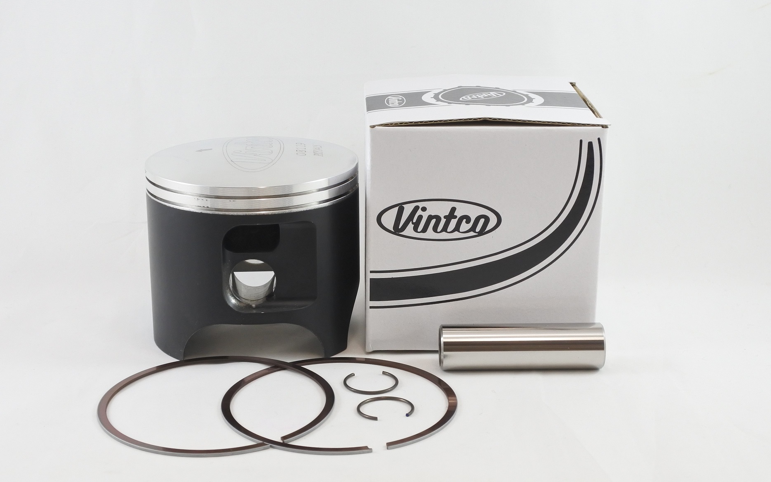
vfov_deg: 27.4
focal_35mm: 47
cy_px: 244
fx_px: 988
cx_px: 370
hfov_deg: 42.6
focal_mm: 15.7
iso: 400
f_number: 4.2
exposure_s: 1/125
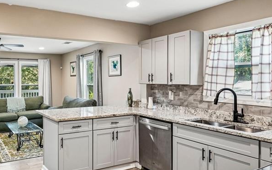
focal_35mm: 28
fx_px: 207
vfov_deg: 44.5
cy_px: 80
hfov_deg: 62.9
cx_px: 70
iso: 800
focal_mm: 16
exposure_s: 1/8
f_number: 8
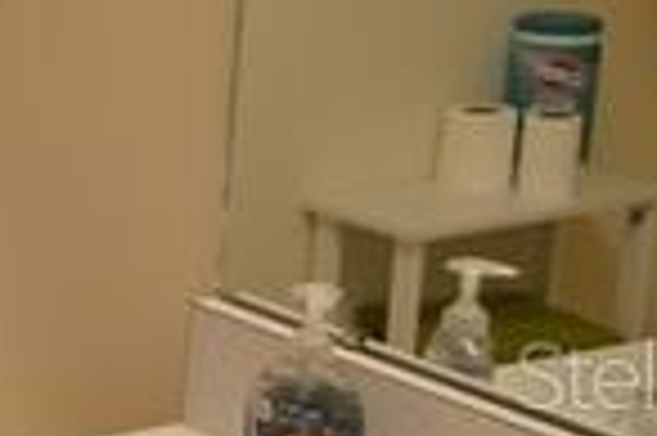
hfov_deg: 15.2
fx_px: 2151
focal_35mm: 118
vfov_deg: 11.5
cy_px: 373
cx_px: -500
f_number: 4
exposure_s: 1/60
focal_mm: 18
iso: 400
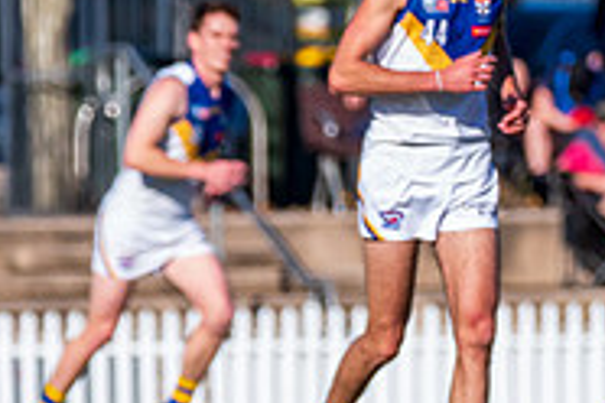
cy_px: 389
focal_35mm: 1520
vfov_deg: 0.9
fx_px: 25542
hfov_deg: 1.4
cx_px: 1059
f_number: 9
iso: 800
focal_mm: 380
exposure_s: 1/2000
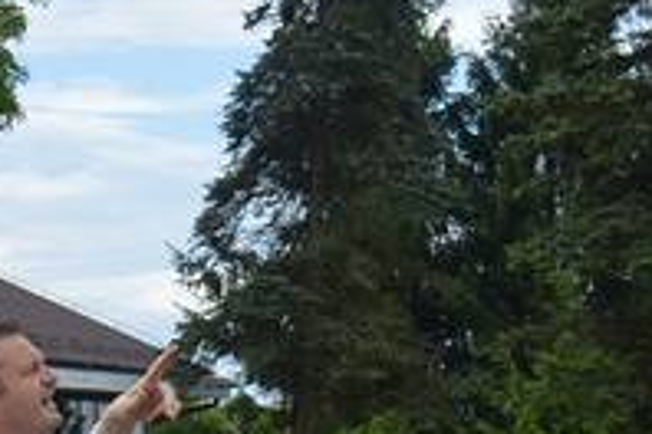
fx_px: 3506
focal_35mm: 194
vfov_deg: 7.0
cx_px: -761
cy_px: 671
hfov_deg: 9.7
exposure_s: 1/200
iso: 100
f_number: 7.1
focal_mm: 25
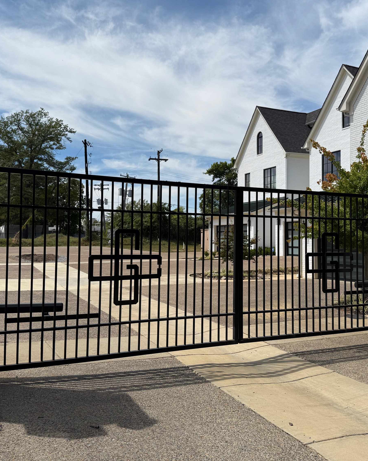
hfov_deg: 45.8
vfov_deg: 55.7
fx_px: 436
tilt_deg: +1.6
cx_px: 195
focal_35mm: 32
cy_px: 226
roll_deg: -0.2
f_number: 1.78
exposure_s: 1/6711
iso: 80
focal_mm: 6.76
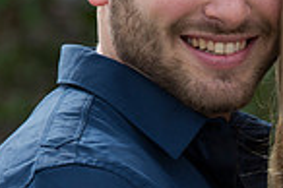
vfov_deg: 1.2
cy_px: 202
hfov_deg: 1.8
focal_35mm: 1122
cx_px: 223
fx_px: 8810
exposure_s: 1/400
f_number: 5.6
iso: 160
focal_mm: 200
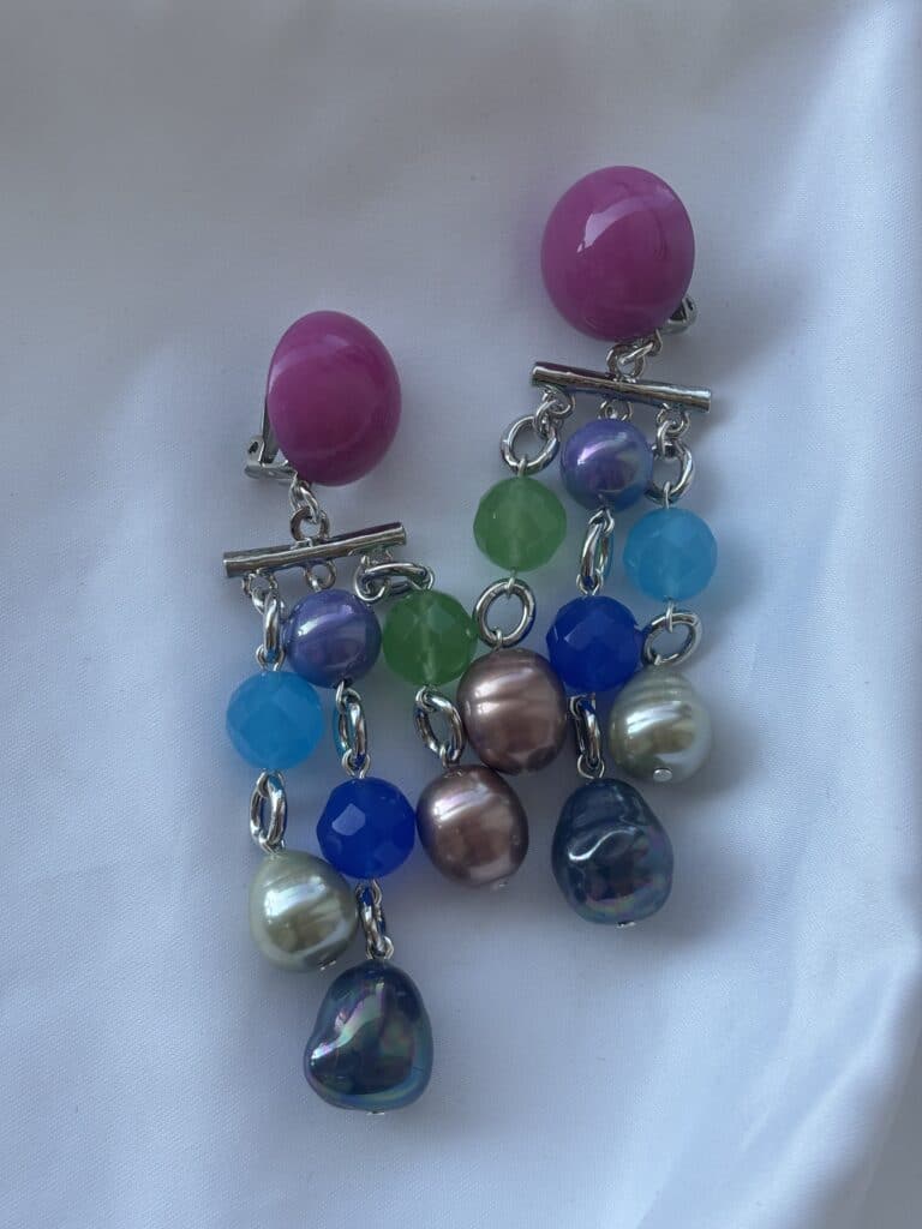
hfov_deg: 28.0
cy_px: 614
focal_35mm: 52
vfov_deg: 36.8
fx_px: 1847
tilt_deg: -76.6
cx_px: 461
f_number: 1.6
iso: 32
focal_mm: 5.96
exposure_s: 1/525
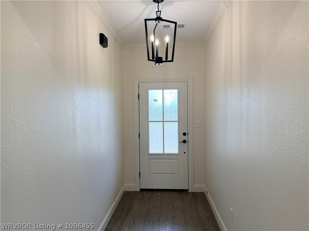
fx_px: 214
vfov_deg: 56.8
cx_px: 154
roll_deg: +0.5
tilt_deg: -2.1
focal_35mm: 24
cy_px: 116
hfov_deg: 71.6
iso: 125
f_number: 1.78
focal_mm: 6.76
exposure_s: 1/203
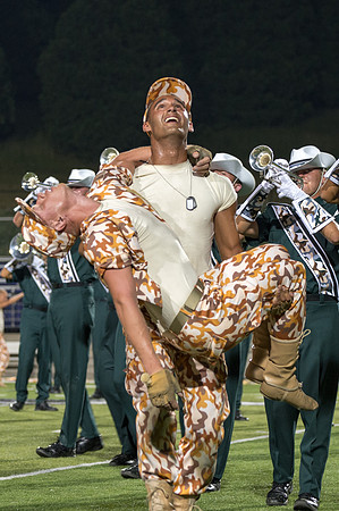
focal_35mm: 181
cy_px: 203
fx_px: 2558
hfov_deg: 7.6
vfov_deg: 11.4
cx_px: 172
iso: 2000
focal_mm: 100
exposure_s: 1/160
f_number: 4.5
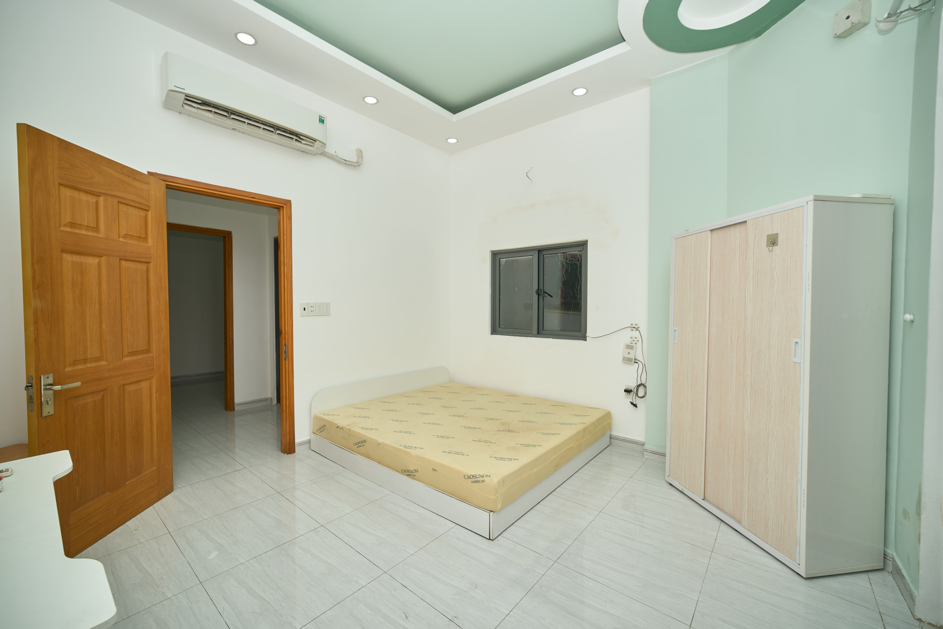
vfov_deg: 83.3
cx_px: 472
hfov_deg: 106.3
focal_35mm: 14
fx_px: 354
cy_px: 314
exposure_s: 1/125
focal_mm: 9
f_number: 4
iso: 100
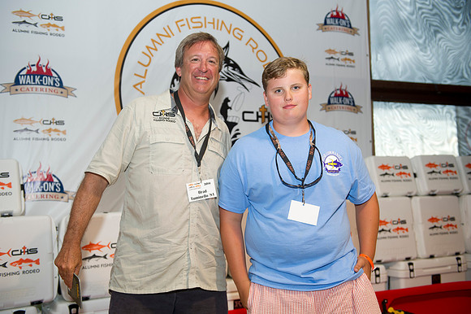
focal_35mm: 40
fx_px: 523
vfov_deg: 33.4
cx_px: 236
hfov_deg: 48.5
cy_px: 157
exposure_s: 1/250
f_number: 3.5
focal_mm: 40
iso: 500
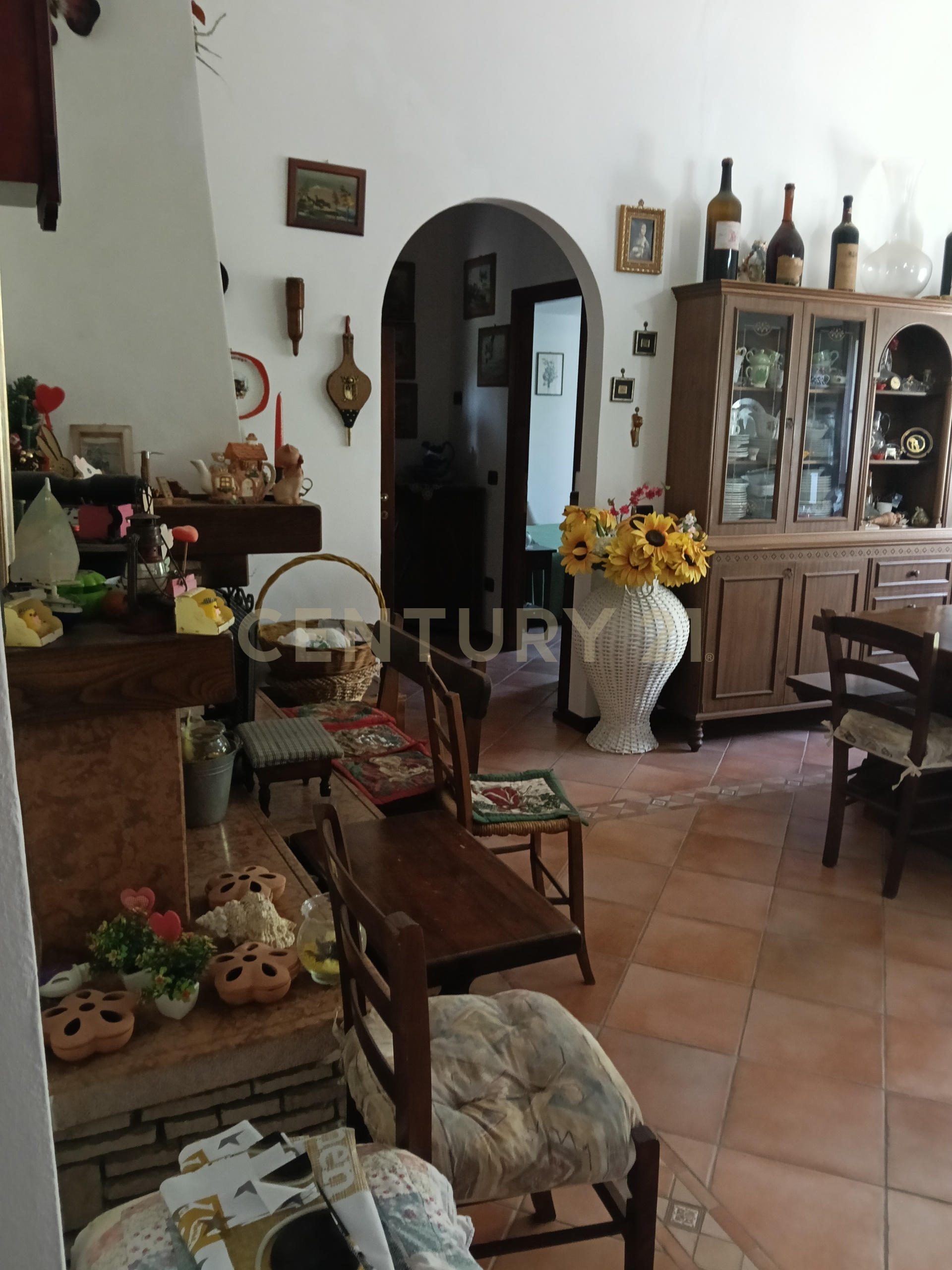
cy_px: 635
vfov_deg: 65.3
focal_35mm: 27
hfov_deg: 51.4
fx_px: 990
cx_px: 476
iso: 1250
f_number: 1.8
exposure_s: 1/33.3
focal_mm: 3.98
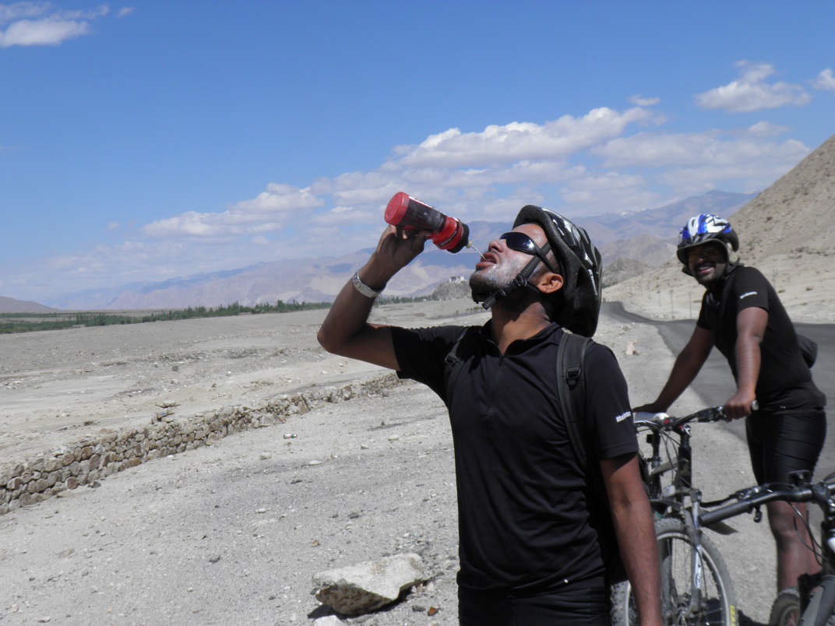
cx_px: 418
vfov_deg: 29.7
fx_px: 1182
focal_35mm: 49
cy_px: 313
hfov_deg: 38.9
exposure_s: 1/500
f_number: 5.5
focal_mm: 8.9
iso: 50
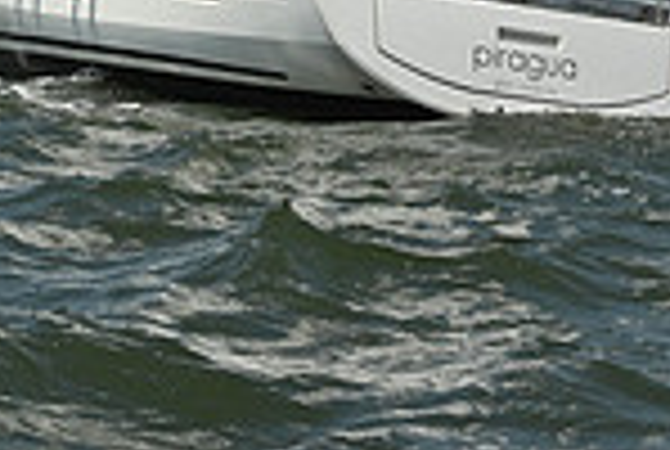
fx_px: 5072
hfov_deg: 7.5
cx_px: 43
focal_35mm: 272
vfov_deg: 4.9
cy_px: -796
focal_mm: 70
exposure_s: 1/1250
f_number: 11
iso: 320
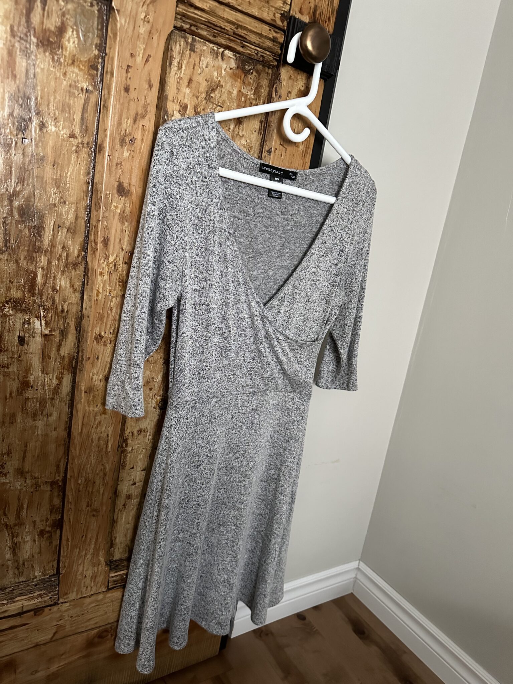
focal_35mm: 24
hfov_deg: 56.8
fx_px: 474
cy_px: 342
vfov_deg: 71.6
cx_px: 256
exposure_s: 1/60
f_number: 1.78
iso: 800
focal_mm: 6.86
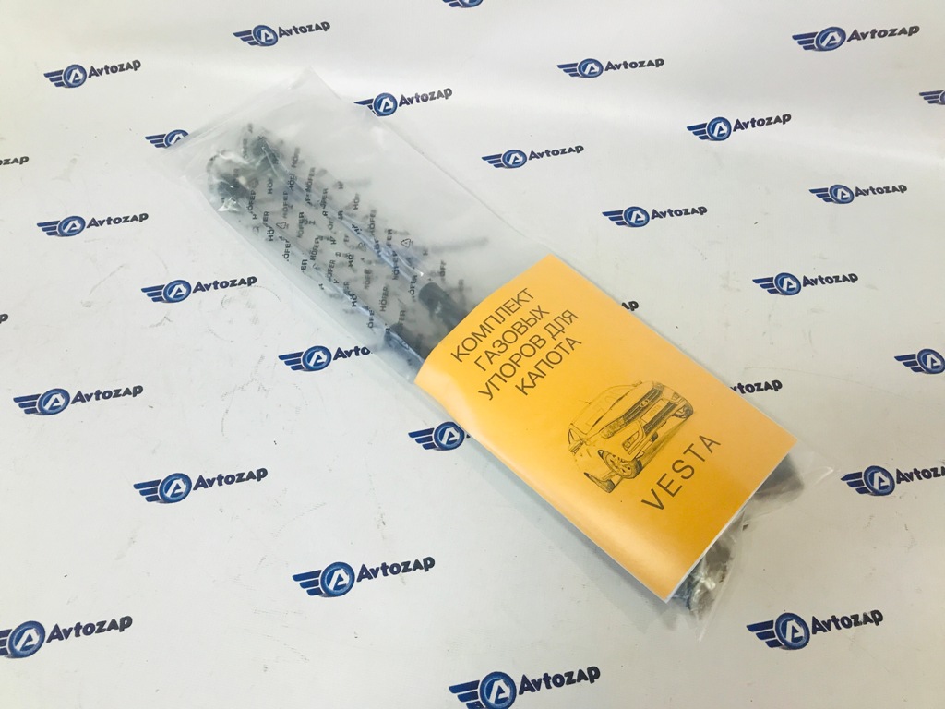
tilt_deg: -58.5
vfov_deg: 49.7
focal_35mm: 28
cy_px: 354
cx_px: 472
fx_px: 764
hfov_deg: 63.4
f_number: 1.8
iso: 32
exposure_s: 1/20
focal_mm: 3.99
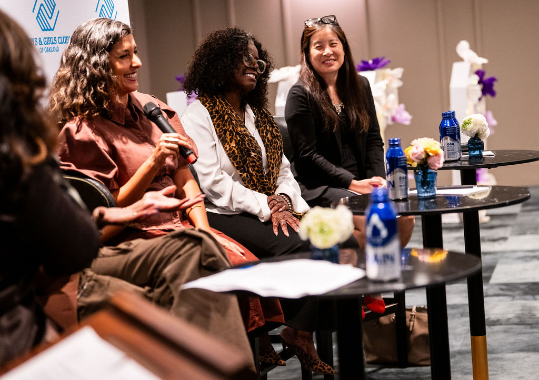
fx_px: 1430
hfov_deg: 21.3
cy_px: 178
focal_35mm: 94
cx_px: 303
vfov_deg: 15.1
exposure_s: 1/125
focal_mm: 85
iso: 2500
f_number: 3.2
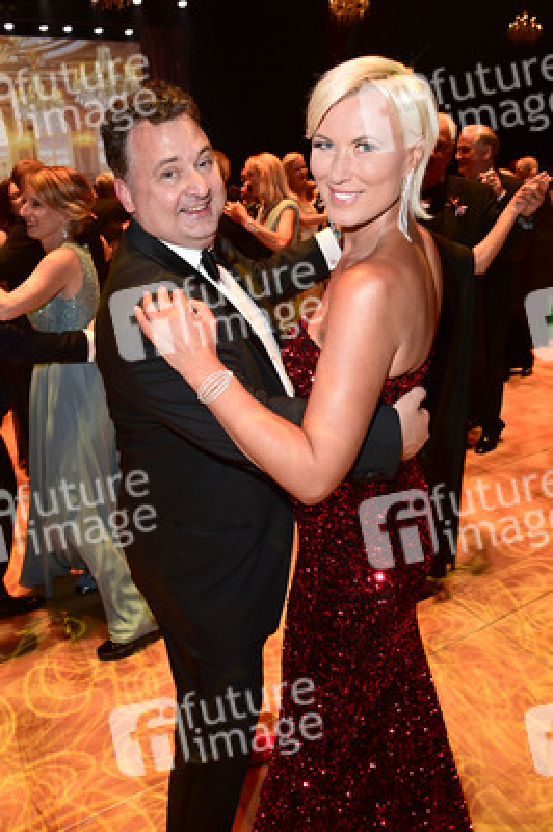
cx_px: 276
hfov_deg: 53.1
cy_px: 416
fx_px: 554
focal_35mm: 24
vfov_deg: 73.8
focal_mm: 24
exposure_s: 1/125
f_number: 5
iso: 2500
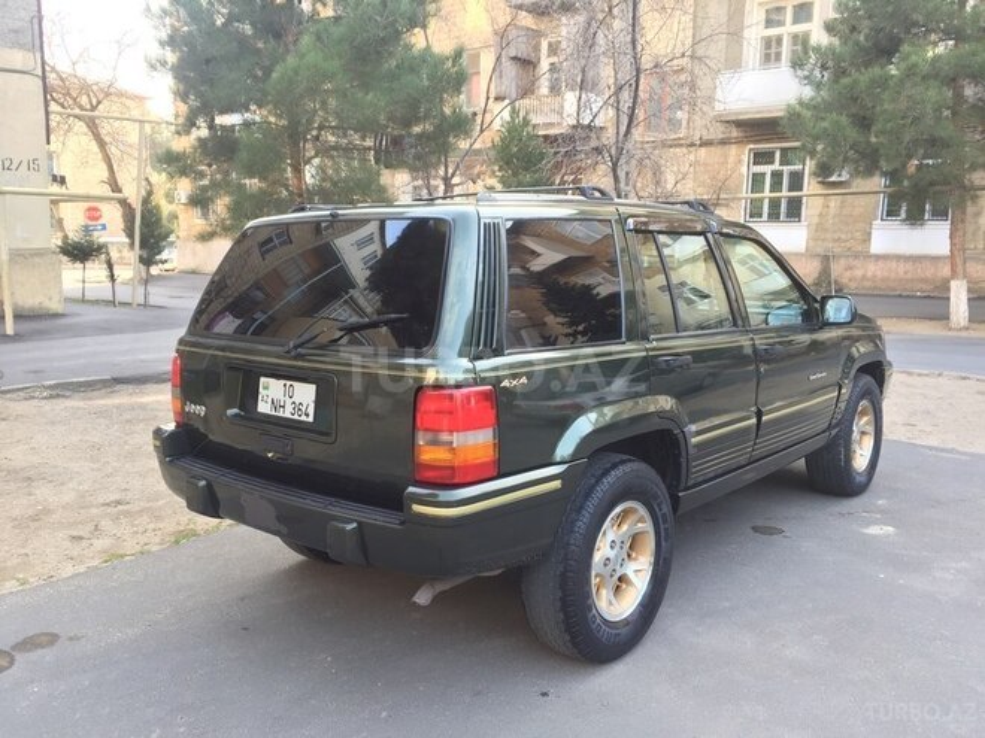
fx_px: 825
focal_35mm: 29
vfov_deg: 48.2
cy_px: 369
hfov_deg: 61.7
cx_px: 492
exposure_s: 1/50
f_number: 2.2
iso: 32
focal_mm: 4.15
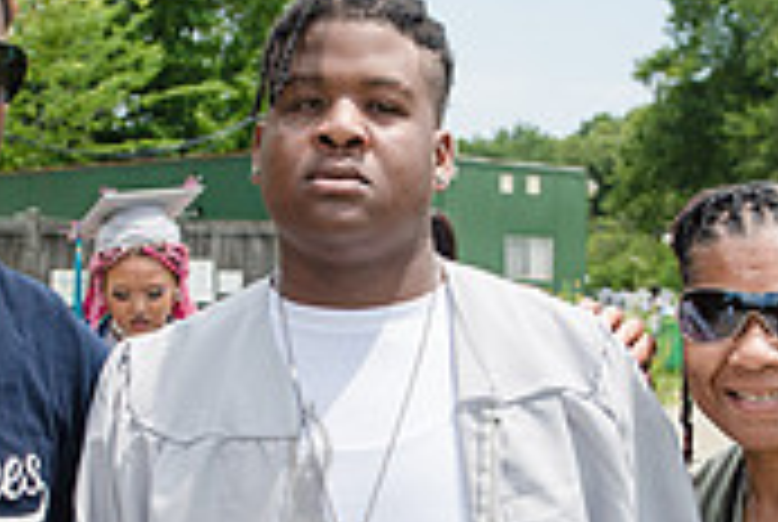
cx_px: 306
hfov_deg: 21.0
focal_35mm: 97
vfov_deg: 14.0
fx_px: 2100
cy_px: 479
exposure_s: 1/640
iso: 200
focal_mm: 29
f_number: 5.6
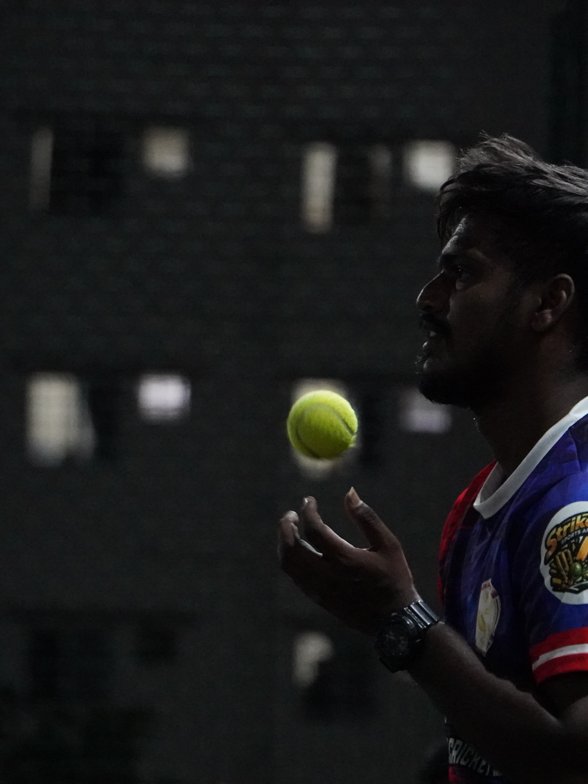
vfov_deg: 6.3
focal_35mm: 315
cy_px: 393
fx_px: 7128
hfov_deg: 4.7
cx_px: 272
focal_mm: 145
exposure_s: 1/125
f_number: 5.6
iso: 8000
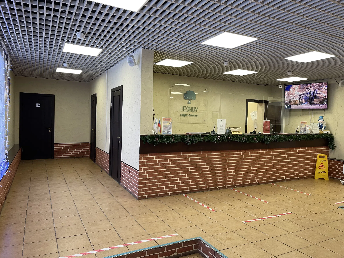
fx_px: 258
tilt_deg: -2.6
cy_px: 129
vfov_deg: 53.1
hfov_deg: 67.3
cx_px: 172
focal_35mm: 26
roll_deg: -1.5
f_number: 1.6
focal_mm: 5.1
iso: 100
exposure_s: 1/50
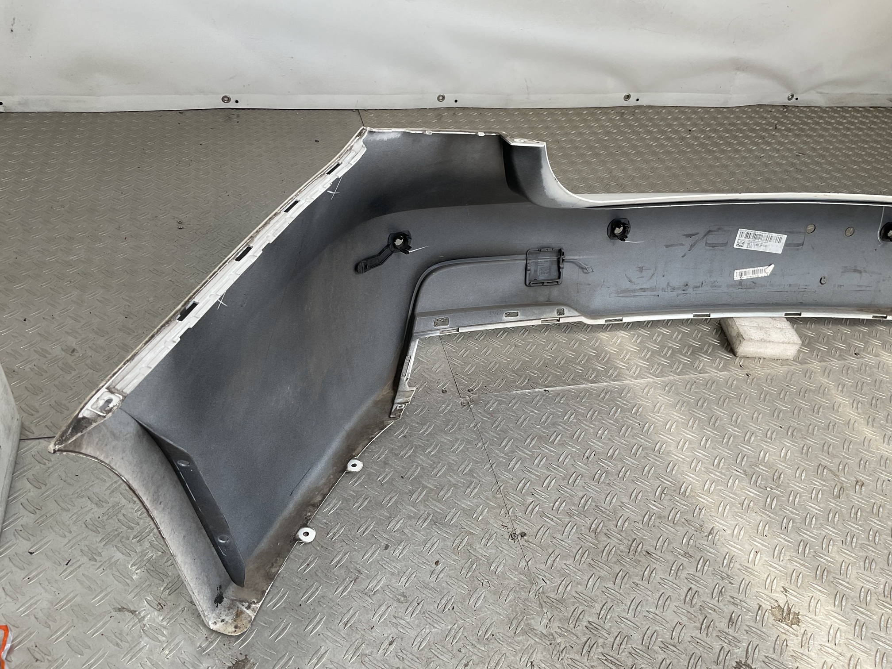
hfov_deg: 61.7
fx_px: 747
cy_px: 334
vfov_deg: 48.2
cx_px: 446
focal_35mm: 29
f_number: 1.8
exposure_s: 1/283
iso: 16
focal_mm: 3
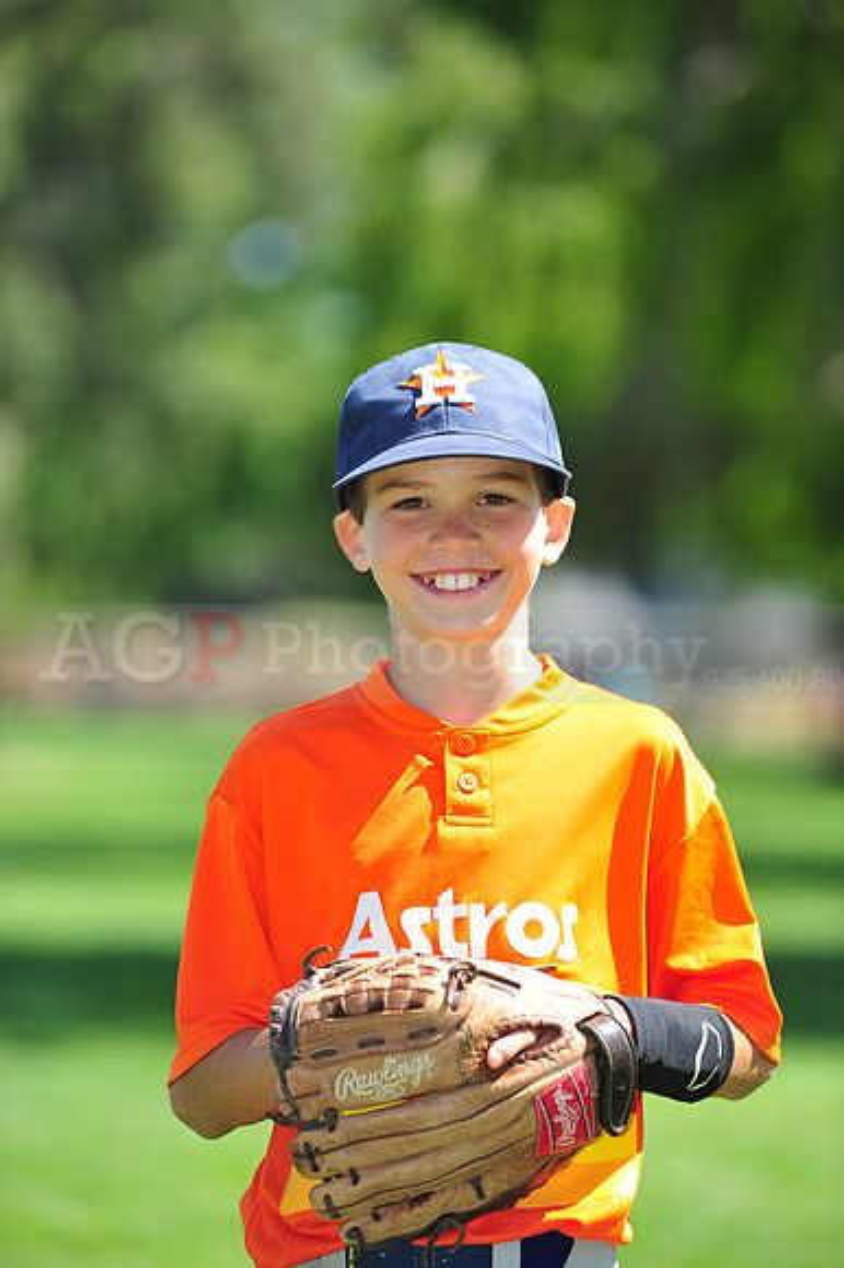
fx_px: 7041
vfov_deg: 10.3
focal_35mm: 200
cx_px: 422
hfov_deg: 6.9
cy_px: 634
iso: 200
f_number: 4.5
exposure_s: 1/640
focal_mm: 200
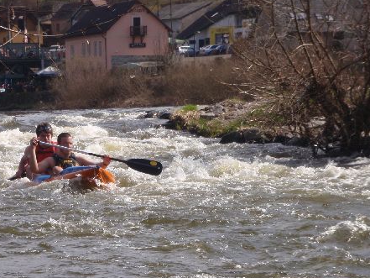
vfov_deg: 8.8
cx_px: 65
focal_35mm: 169
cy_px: 155
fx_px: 1807
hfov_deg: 11.6
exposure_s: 1/250
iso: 64
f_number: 6.3
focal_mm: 18.2
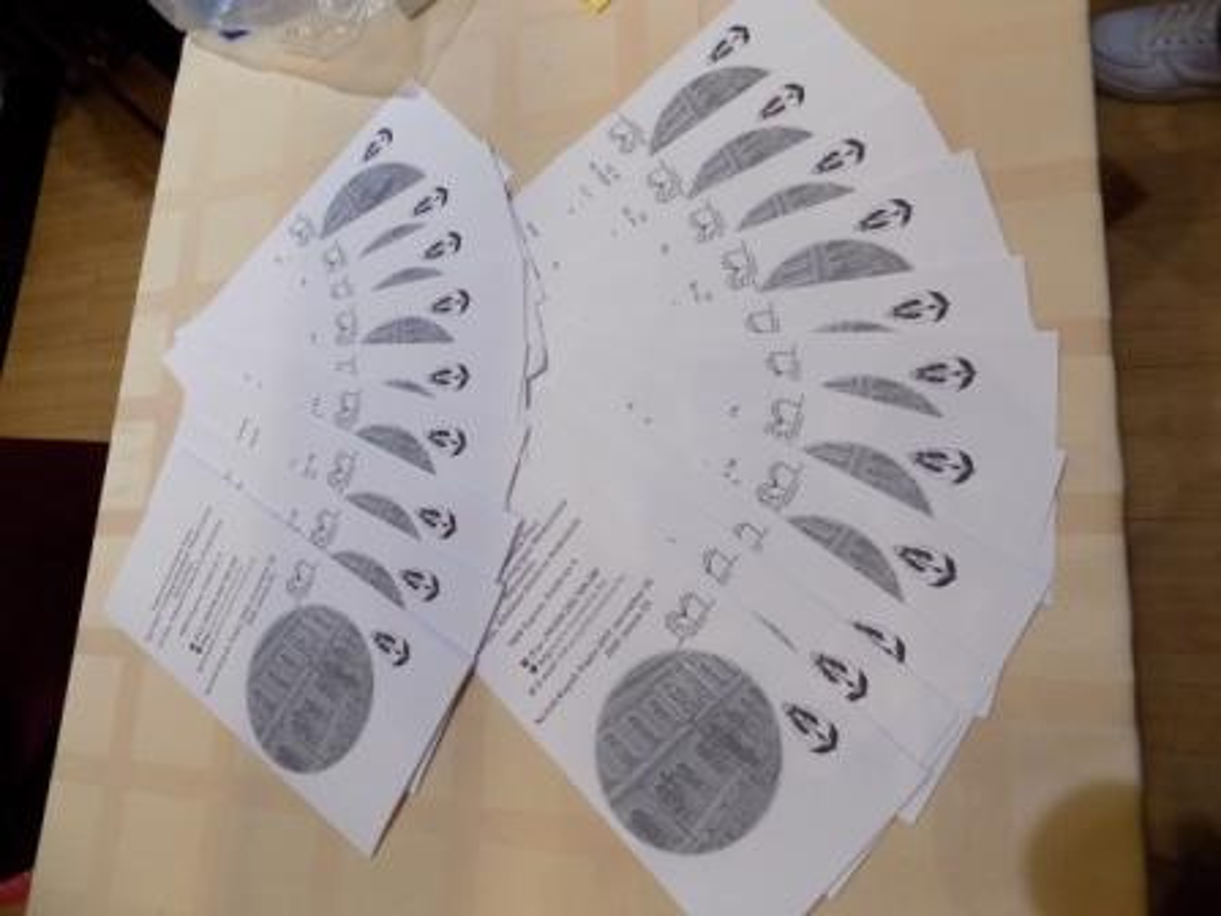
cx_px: 610
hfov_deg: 73.9
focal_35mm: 23
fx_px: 811
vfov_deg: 58.9
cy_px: 458
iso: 160
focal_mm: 4
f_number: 3.1
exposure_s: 1/30
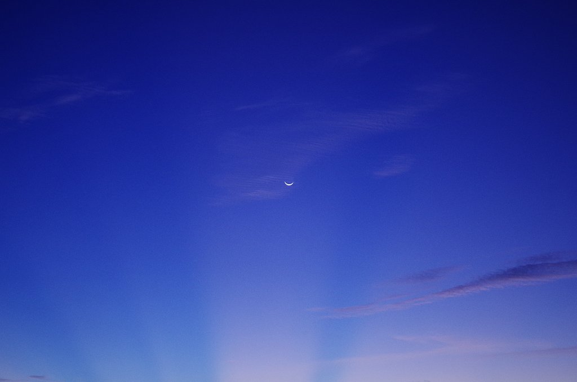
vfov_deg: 21.1
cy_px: 191
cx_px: 288
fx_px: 1024
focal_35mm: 64
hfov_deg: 31.5
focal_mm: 43
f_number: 1.9
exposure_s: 1/60
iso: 800
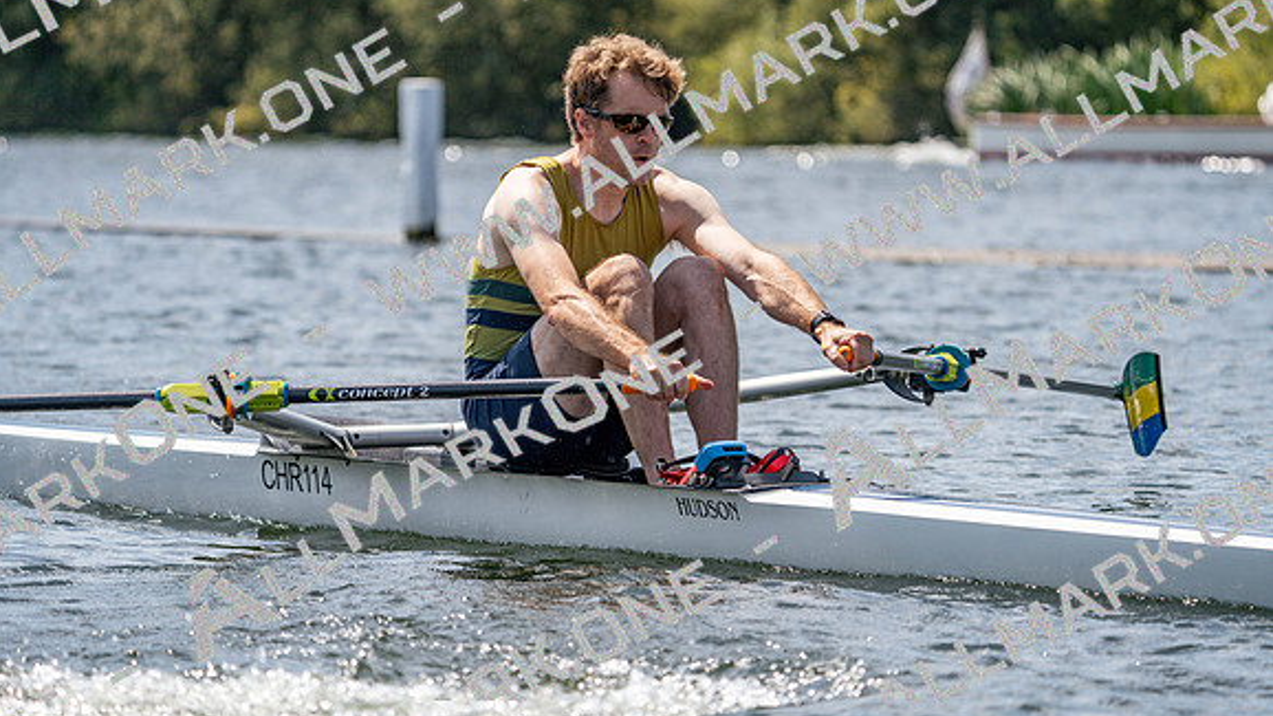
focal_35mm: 244
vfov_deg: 5.0
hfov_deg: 8.8
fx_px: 8235
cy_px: 323
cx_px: 636
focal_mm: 232
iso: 250
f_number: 5.6
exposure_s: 1/2000
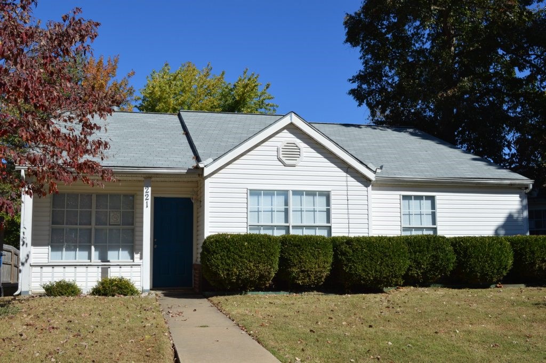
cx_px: 273
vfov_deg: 34.2
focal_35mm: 39
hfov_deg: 49.6
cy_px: 182
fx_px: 591
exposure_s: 1/320
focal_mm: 26
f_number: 9
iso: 100
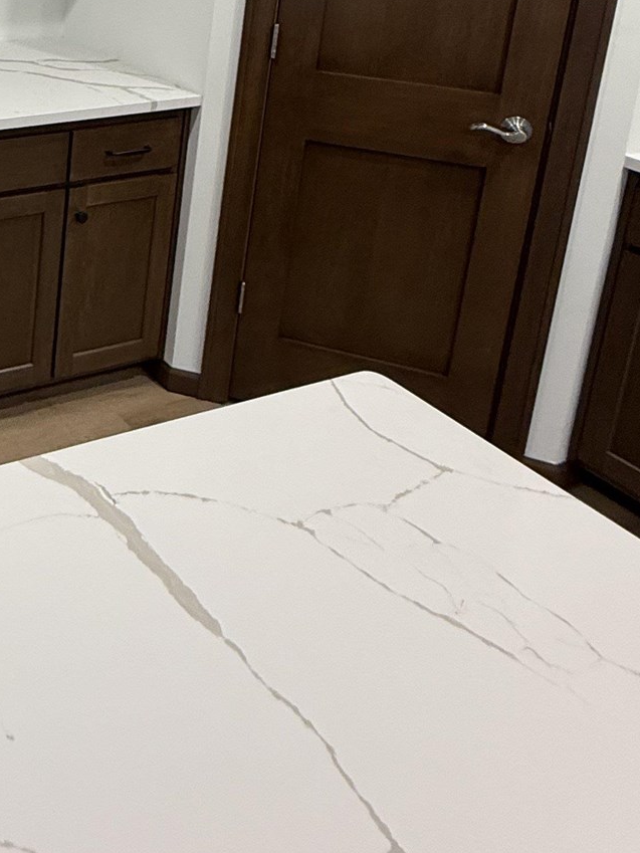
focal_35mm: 38
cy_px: -14
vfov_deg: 41.9
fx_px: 937
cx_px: -189
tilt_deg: -14.7
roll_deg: -4.1
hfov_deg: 30.1
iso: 160
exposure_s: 1/120
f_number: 2.2
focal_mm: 2.22
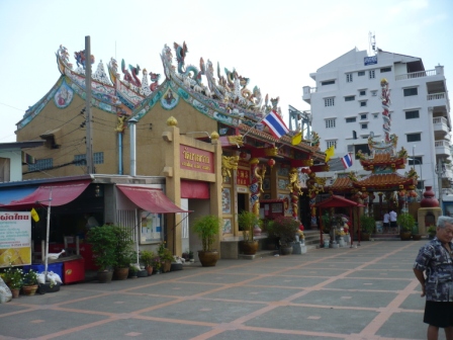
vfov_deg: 40.7
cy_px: 170
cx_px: 226
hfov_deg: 52.6
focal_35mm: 35
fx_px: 458
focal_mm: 5.8
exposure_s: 1/160
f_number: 2.8
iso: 100
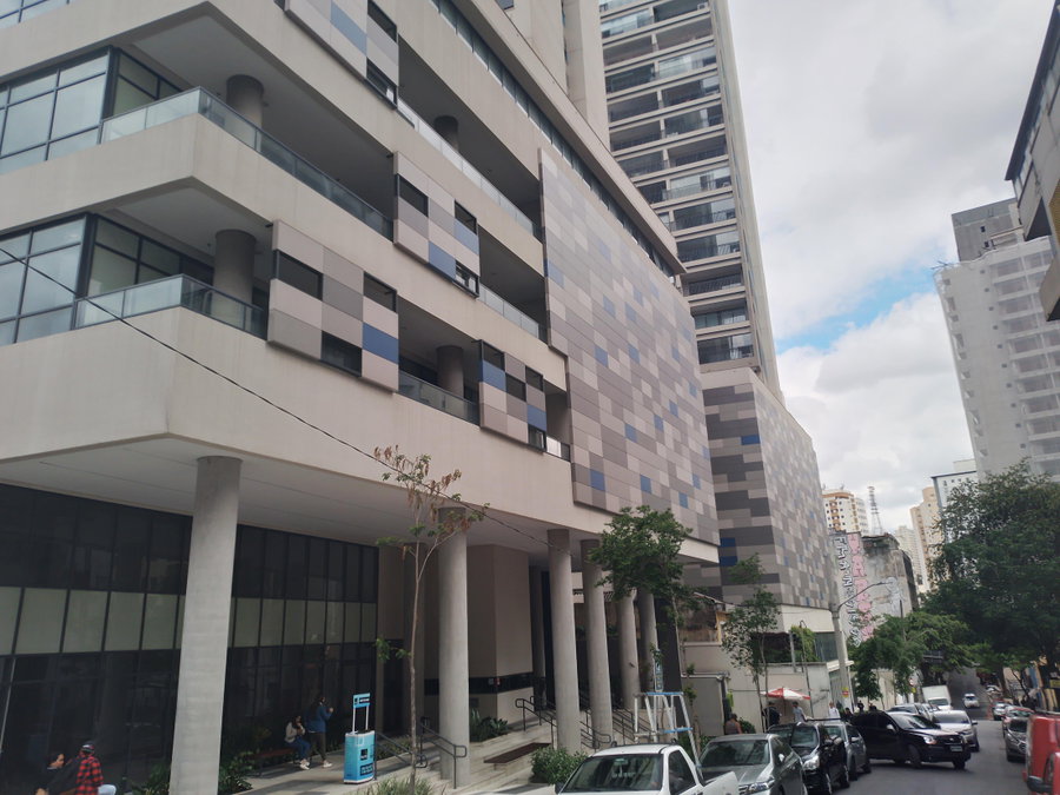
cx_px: 530
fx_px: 1072
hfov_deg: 52.6
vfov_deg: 40.7
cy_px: 398
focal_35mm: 35
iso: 50
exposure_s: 1/500
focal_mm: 3.94
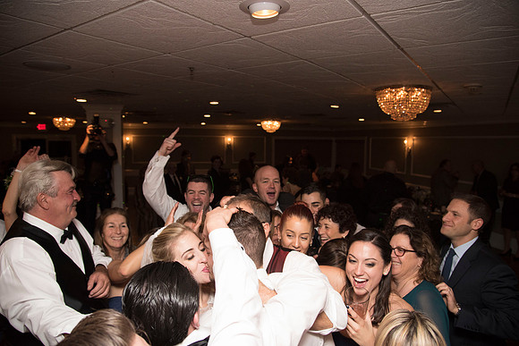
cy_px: 173
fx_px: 346
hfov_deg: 73.7
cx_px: 260
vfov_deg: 53.2
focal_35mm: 24
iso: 2000
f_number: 4
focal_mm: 24
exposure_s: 1/200
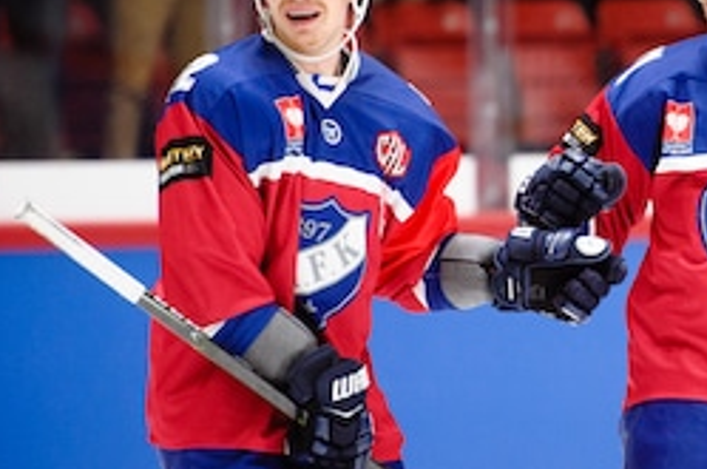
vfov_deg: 2.7
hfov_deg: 4.1
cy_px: 232
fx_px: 9938
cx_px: 557
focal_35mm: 507
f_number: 4
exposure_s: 1/640
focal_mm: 280
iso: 3200
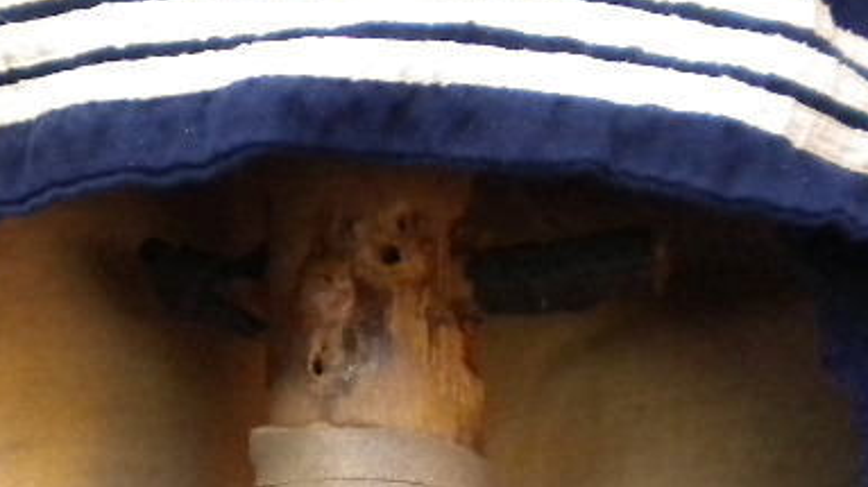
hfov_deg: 20.8
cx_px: 197
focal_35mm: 102
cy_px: 763
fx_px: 2346
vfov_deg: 11.3
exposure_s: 1/240
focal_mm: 6.3
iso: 400
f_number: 3.1
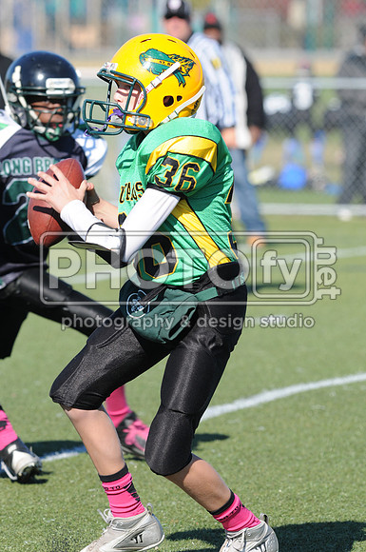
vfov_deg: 4.6
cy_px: 276
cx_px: 183
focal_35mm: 450
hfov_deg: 3.0
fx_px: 6883
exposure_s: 1/500
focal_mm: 300
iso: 200
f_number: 7.1
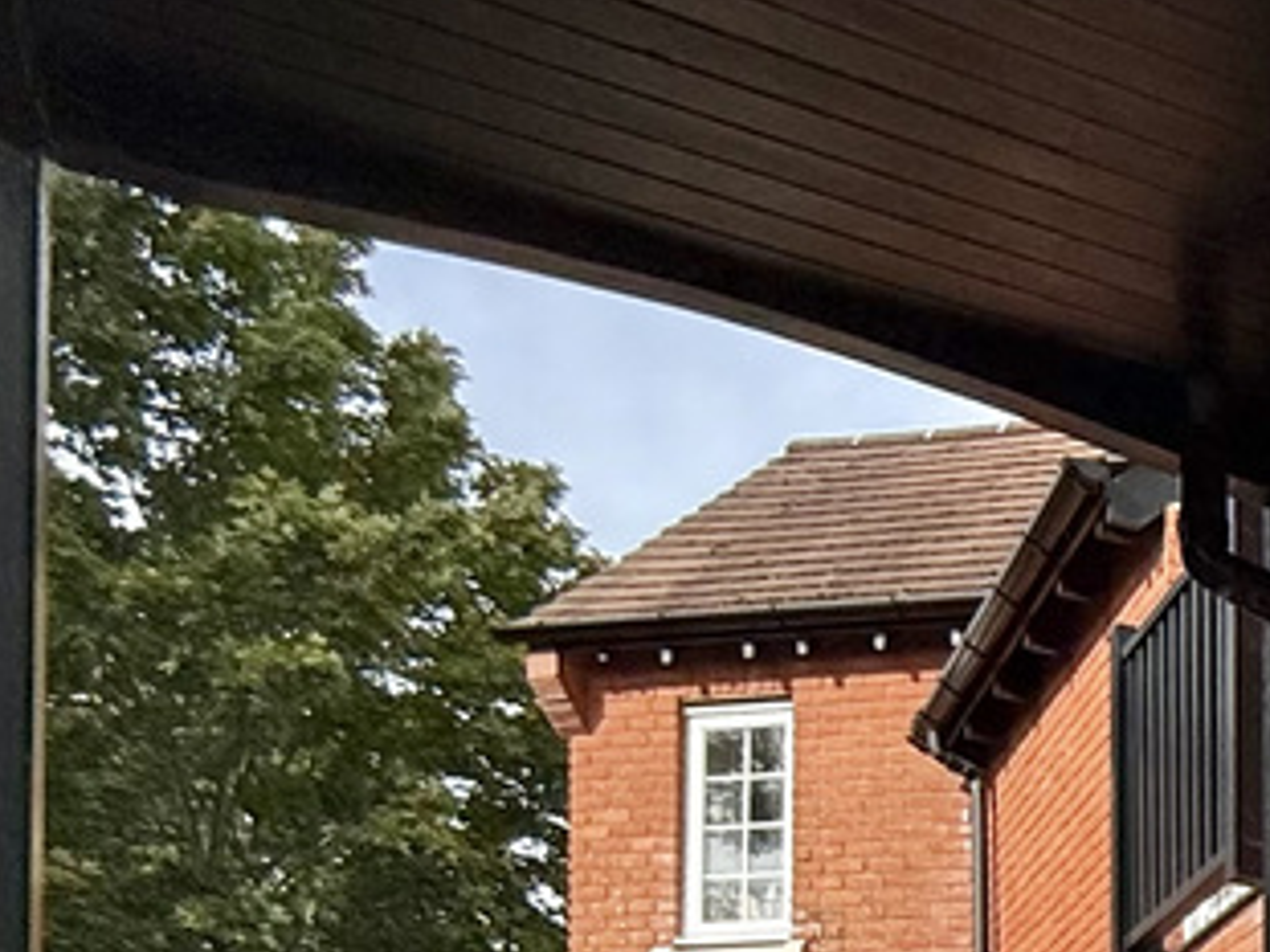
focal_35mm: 60
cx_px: 2052
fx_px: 2200
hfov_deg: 23.4
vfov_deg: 20.3
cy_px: 1491
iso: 50
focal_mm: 2.22
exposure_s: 1/2976
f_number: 2.2
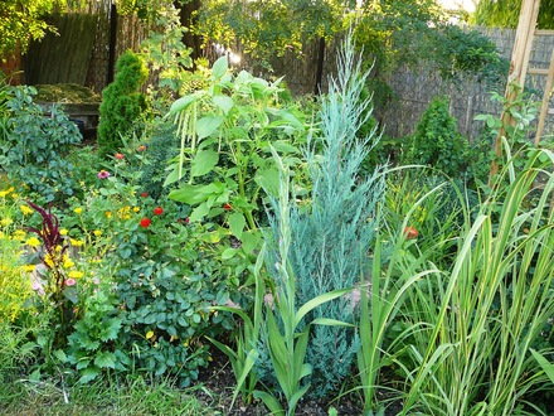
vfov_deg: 40.7
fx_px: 560
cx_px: 277
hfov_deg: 52.6
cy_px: 208
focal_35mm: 35
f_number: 2.8
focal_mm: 5.2
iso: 100
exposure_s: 1/50
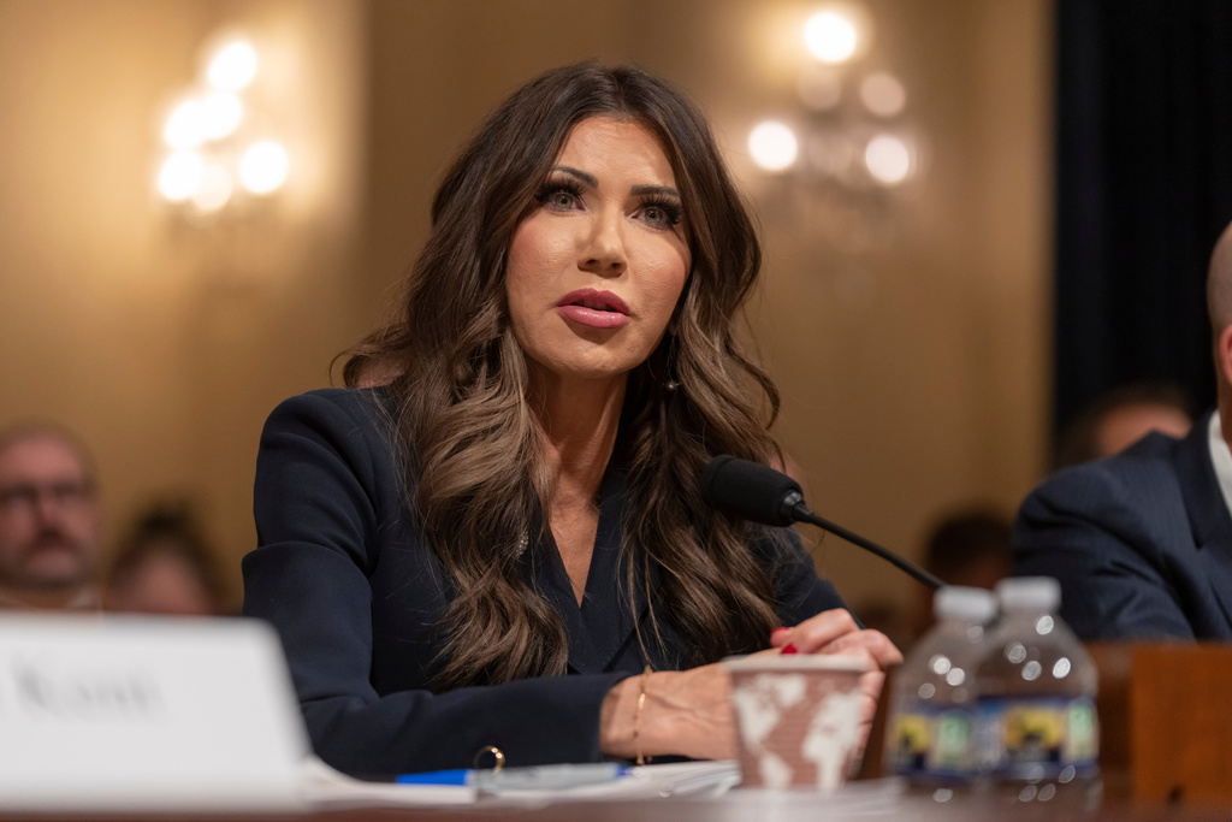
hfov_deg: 18.6
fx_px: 3765
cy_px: 411
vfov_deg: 12.5
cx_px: 616
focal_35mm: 110
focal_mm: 110
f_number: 2.8
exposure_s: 1/1000
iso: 3200
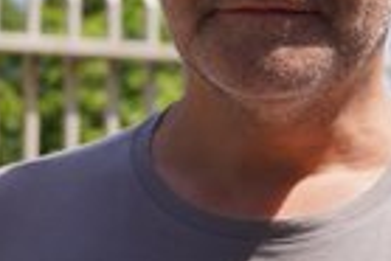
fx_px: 1500
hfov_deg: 14.8
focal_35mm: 138
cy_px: 27
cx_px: 197
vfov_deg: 9.9
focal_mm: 32
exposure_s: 1/640
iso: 100
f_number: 4.5
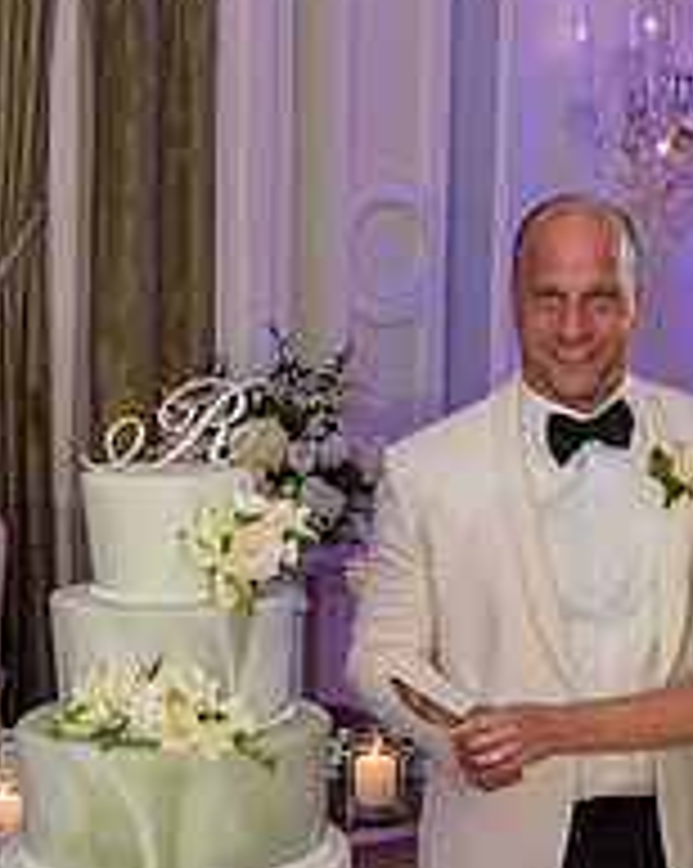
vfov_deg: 26.9
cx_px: 405
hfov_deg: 21.8
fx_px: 1797
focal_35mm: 70
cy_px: 621
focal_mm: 32
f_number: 3.2
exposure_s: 1/125
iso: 1600
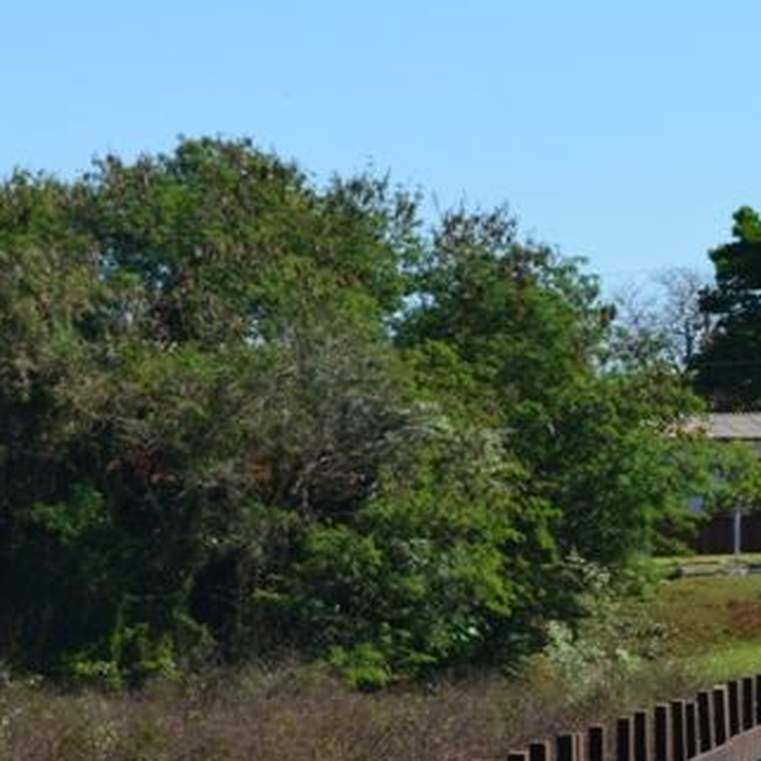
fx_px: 5555
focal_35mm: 223
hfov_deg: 7.7
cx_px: 1055
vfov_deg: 7.8
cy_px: 669
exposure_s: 1/125
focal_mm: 55
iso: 125
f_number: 11
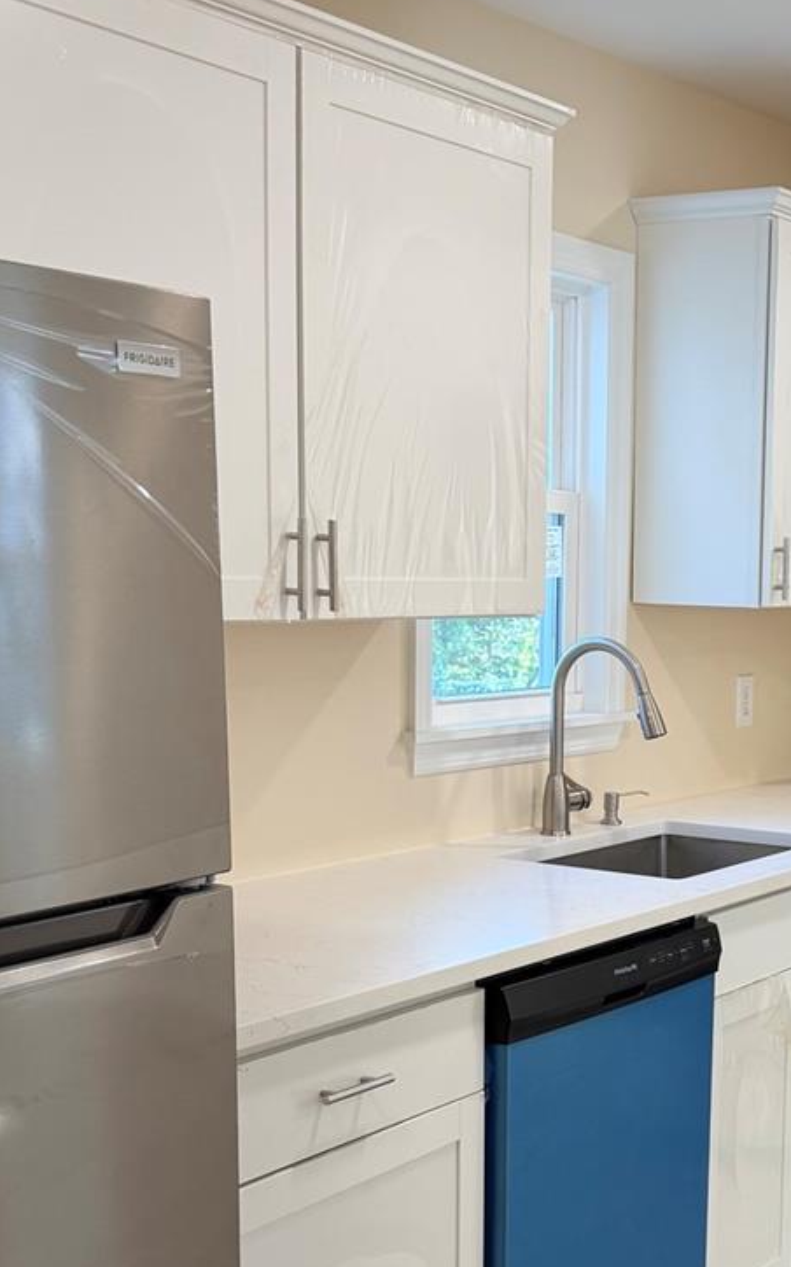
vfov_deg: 36.9
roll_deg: -0.9
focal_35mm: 54
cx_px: 724
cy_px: 896
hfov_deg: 23.3
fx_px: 1864
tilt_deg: -9.5
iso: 125
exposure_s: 1/120
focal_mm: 6.76
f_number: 1.78
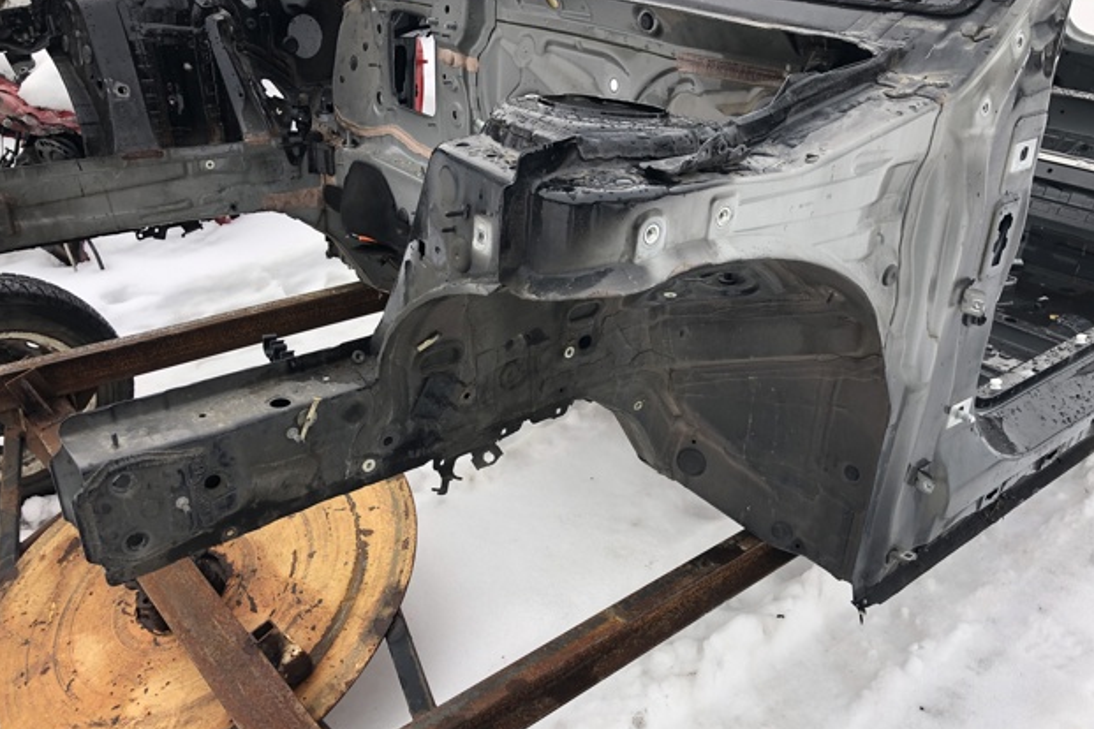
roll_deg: +2.0
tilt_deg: -28.7
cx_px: 560
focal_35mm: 30
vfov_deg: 43.6
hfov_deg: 61.9
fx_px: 912
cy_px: 396
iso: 20
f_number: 1.8
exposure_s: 1/284
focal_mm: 4
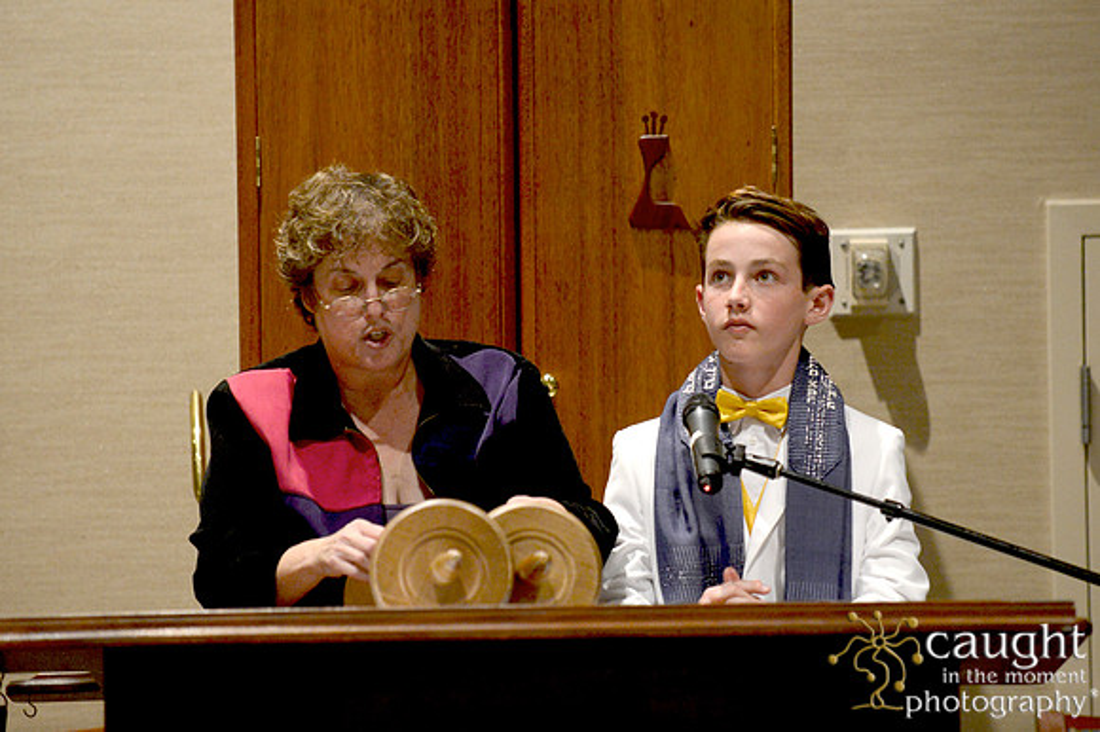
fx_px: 6107
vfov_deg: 6.9
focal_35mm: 200
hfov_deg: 10.3
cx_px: 550
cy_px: 366
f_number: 2.8
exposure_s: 1/100
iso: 2500
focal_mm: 200
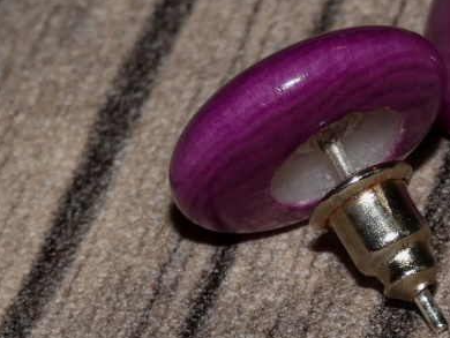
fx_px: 4267
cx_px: 420
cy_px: 100
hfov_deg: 6.0
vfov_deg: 4.5
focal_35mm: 328
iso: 80
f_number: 5.4
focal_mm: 28.8
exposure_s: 1/60
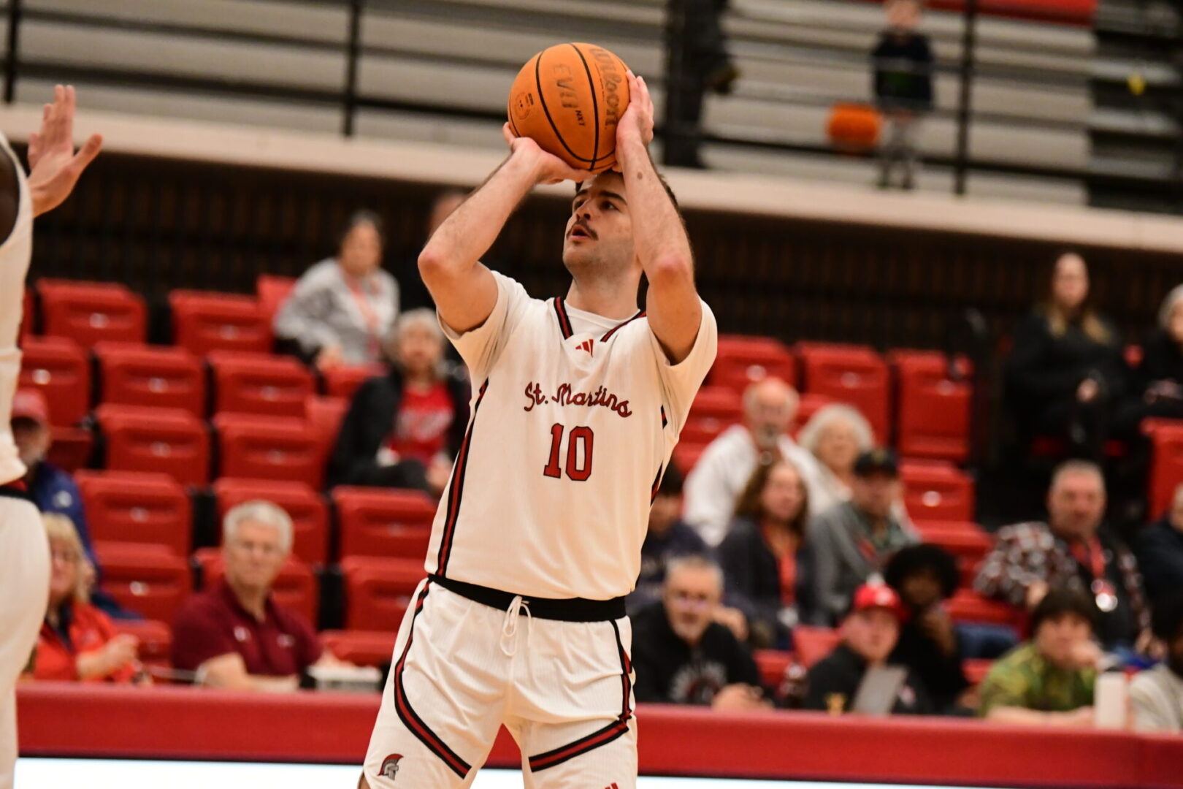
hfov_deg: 9.5
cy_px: 394
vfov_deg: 6.3
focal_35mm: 218
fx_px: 7147
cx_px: 592
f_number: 2.8
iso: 6400
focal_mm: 145
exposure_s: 1/1000
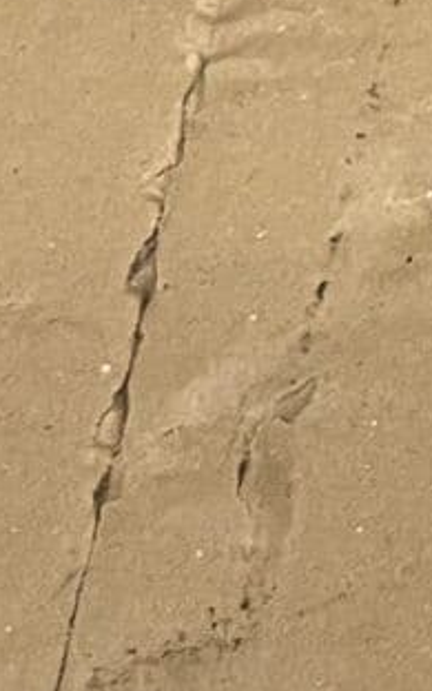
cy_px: -813
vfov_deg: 10.4
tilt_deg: -55.4
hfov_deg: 5.3
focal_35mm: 181
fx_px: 3410
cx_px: 2255
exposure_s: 1/50
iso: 125
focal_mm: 5.1
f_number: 1.6
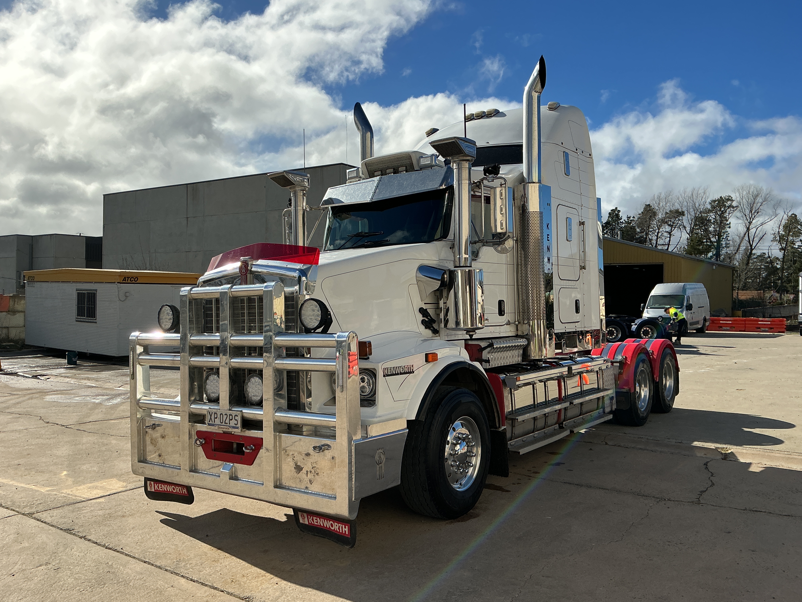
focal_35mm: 29
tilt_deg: -1.1
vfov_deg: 48.2
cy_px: 301
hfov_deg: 61.7
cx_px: 401
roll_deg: -1.3
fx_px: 672
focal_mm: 3
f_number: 1.8
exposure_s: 1/3125
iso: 25
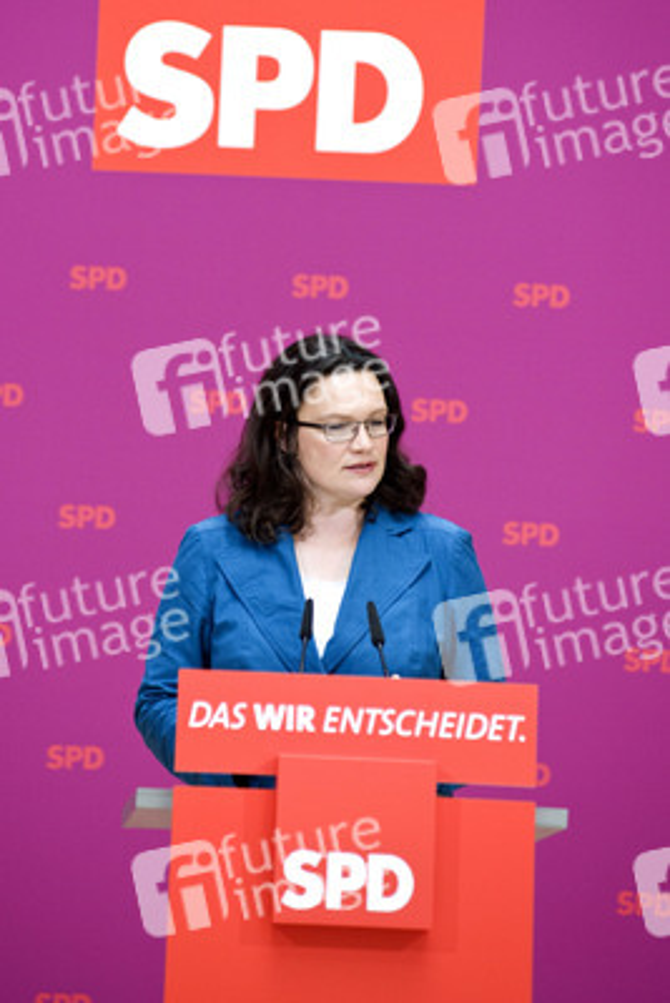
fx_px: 4741
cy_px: 502
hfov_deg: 8.1
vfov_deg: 12.1
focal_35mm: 170
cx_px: 335
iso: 1600
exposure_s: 1/800
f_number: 4.5
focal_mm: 170
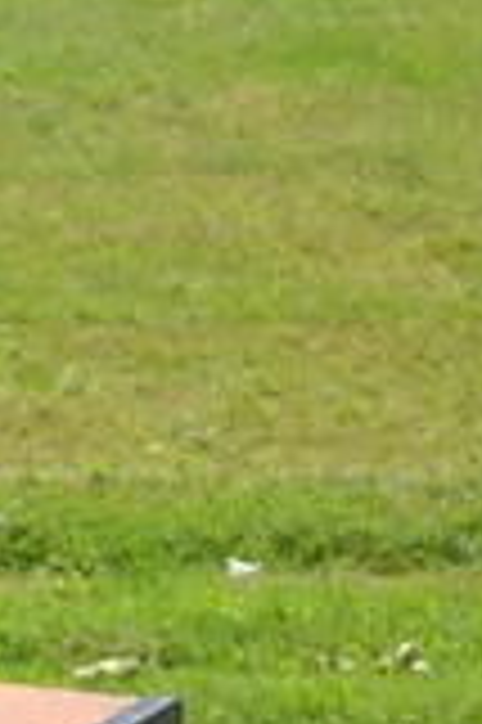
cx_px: -261
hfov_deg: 4.4
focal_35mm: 308
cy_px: 1273
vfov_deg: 6.6
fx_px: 6196
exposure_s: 1/200
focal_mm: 55
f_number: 7.1
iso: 100
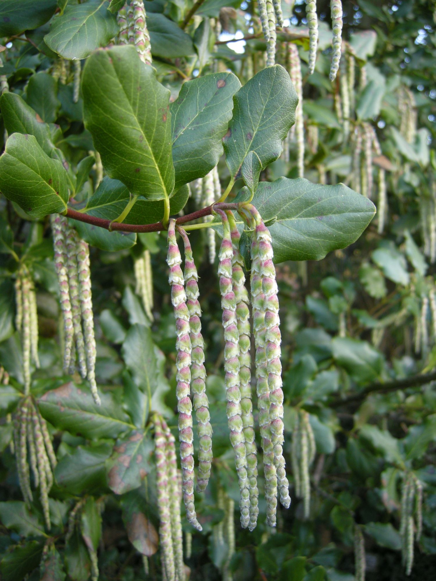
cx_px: 218
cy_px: 290
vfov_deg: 52.6
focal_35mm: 35
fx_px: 588
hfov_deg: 40.7
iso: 106
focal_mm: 7.5
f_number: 2.7
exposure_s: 1/49.4
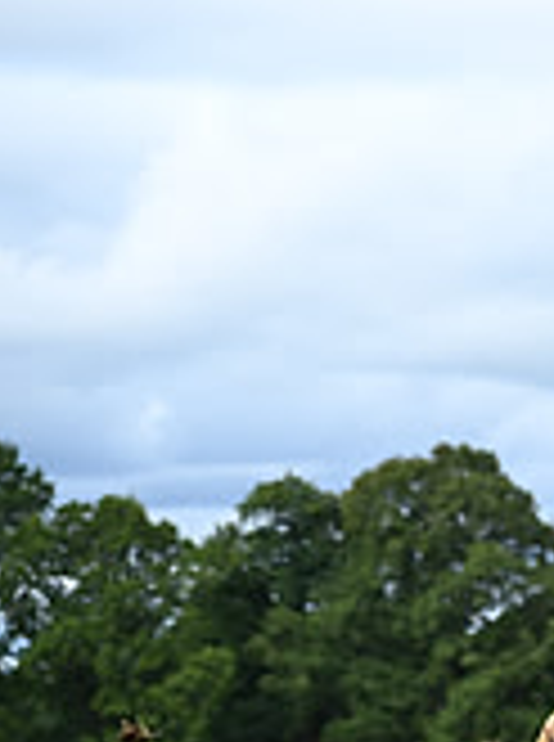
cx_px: 1302
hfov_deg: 5.5
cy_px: 429
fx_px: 5591
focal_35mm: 261
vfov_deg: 7.6
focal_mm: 77
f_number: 4.5
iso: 320
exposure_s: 1/1250
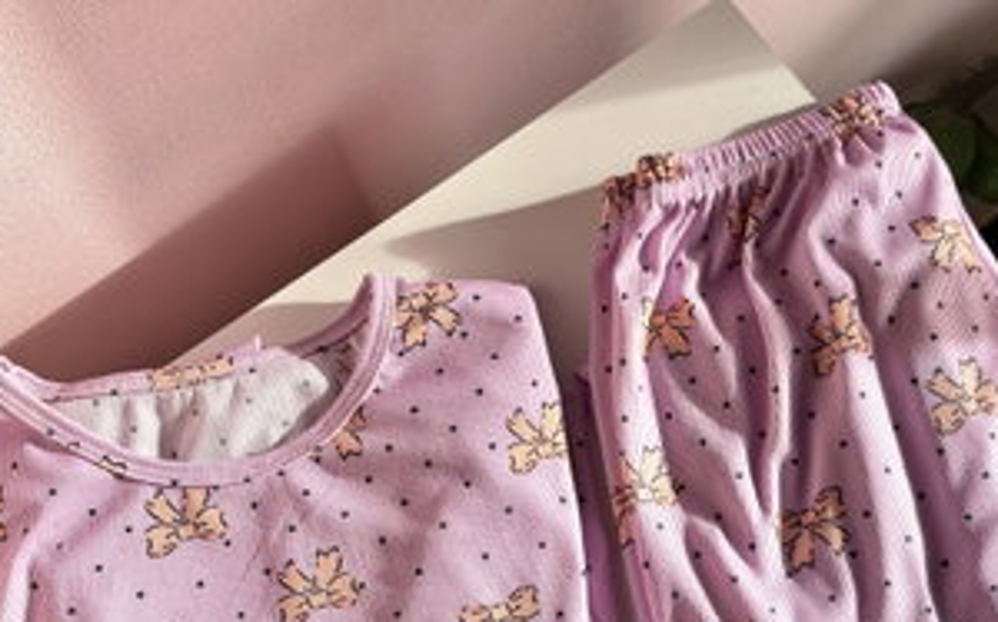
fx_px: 1332
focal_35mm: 49
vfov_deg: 26.0
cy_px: 461
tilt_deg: -76.3
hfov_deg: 41.0
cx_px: 562
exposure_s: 1/865
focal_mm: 5.96
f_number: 1.6
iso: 50
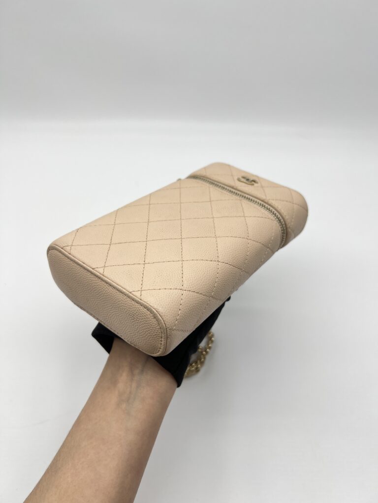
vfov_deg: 67.3
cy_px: 252
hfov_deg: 53.1
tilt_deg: -46.0
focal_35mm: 26
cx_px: 189
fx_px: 379
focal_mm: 5.7
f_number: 1.5
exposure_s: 1/183
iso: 40
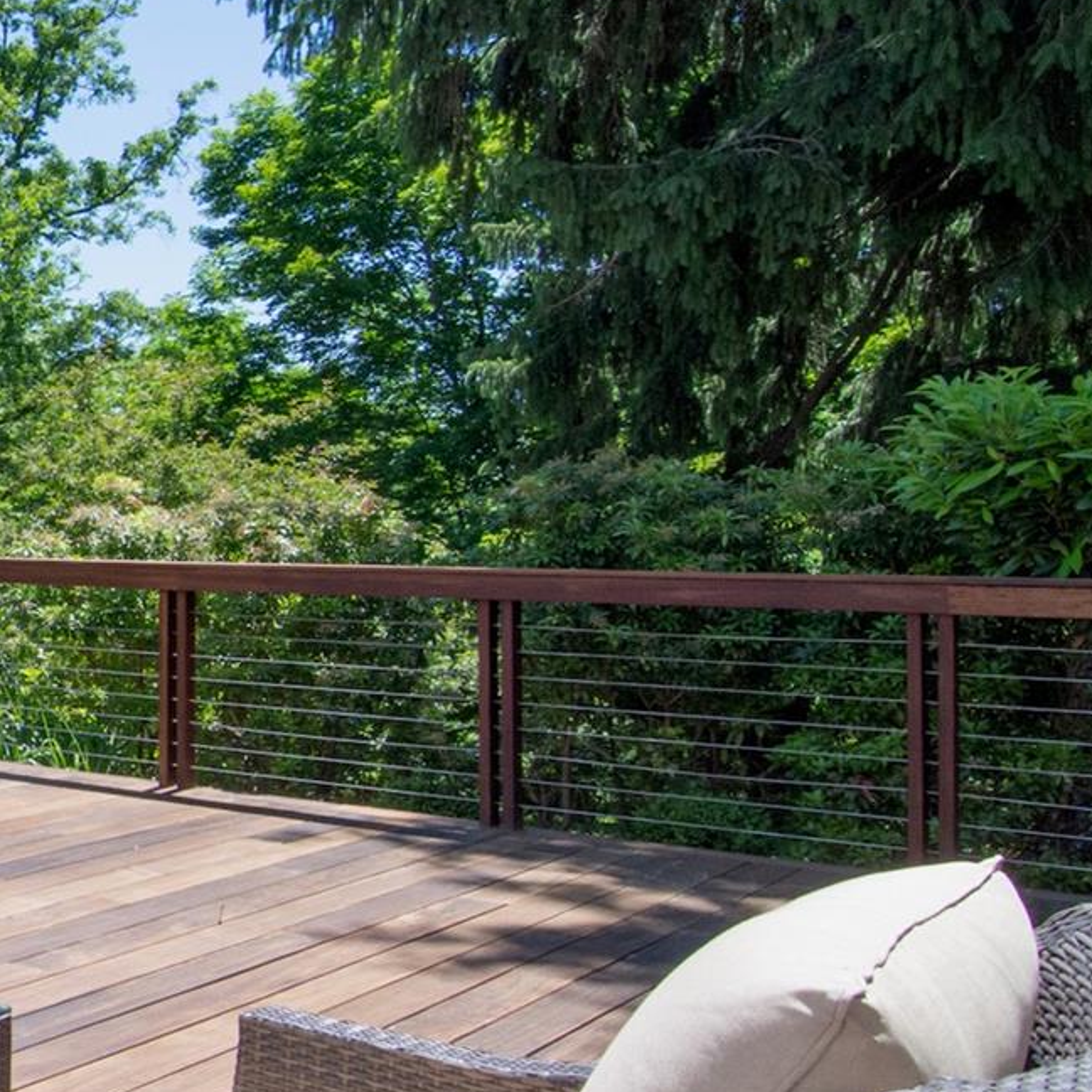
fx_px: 1583
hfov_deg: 27.4
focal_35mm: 44
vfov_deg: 37.9
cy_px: 431
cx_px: -514
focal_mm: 11
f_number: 14
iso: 640
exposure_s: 1/250
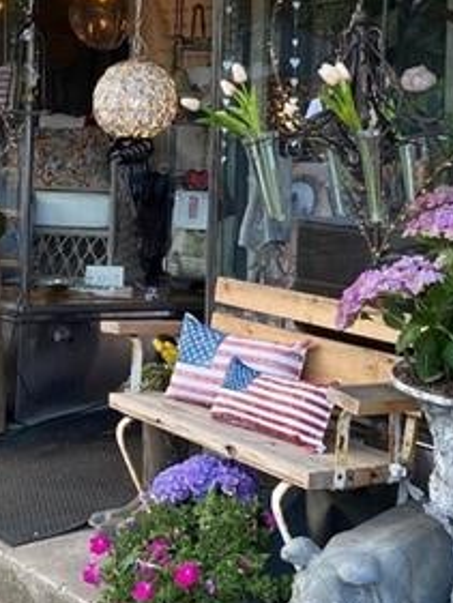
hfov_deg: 20.5
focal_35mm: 71
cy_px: 101
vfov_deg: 26.7
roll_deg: -2.7
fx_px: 1238
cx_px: 86
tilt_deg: -0.7
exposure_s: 1/121
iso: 40
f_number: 1.8
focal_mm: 4.25
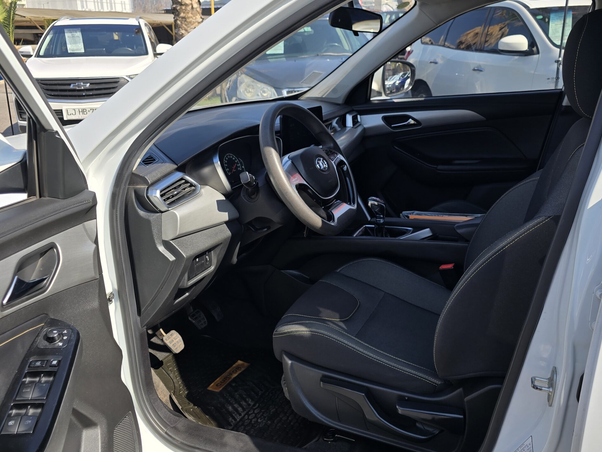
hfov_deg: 58.3
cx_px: 314
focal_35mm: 31
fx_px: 539
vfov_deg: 45.4
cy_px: 204
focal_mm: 6.3
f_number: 1.7
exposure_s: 1/580
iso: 12
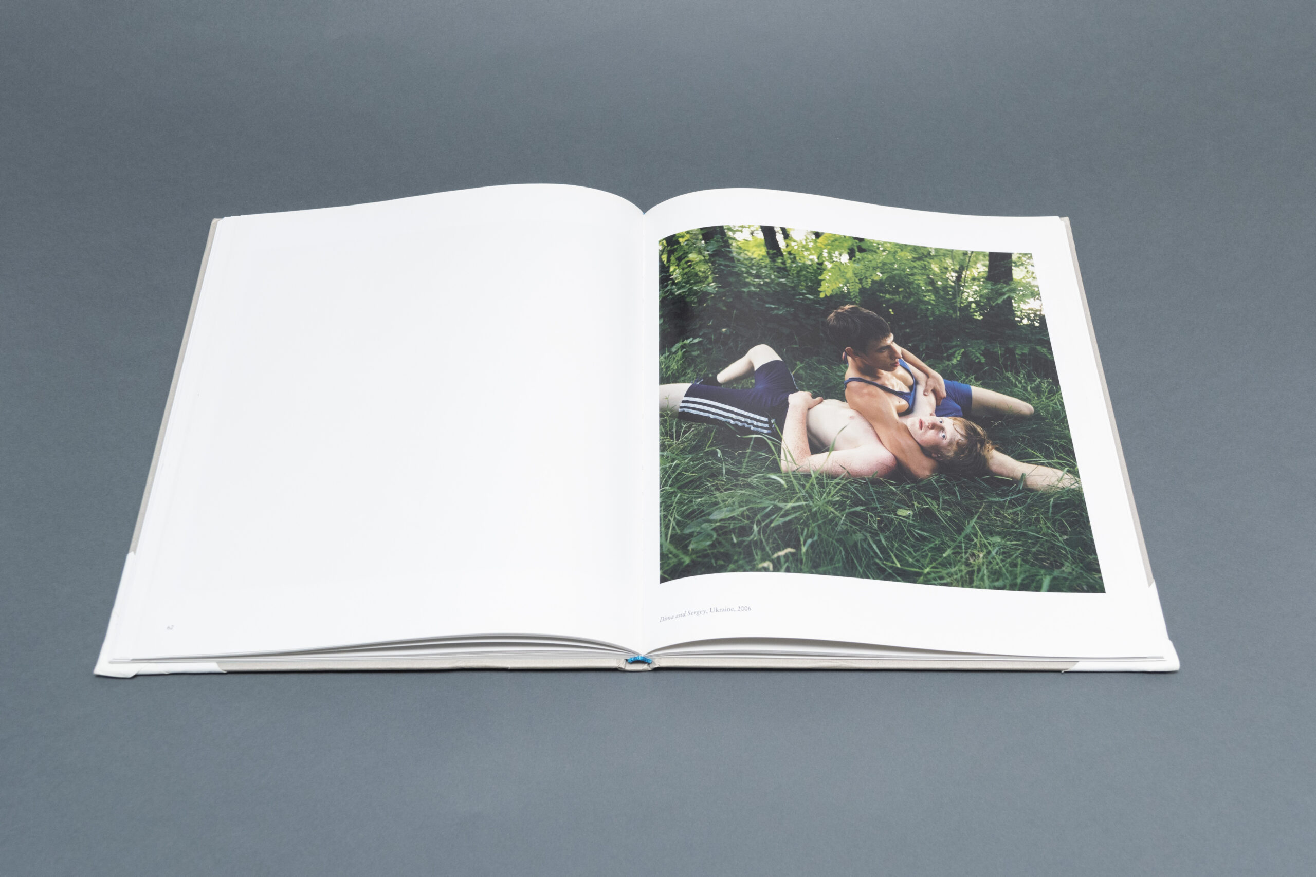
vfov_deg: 36.9
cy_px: 438
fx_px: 1316
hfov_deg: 53.1
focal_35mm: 36
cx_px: 658
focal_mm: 24
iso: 800
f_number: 5.6
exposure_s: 1/200
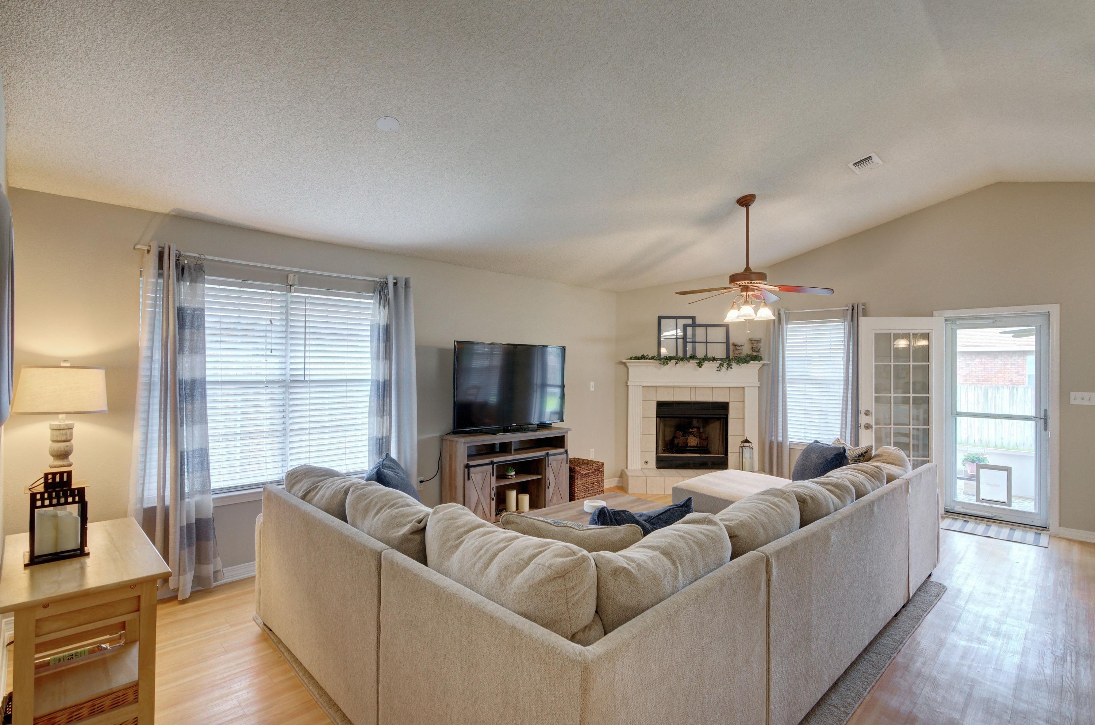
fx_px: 501
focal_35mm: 16
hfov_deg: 95.1
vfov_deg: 71.8
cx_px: 548
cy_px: 362
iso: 400
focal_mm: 11
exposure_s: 1/30
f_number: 9
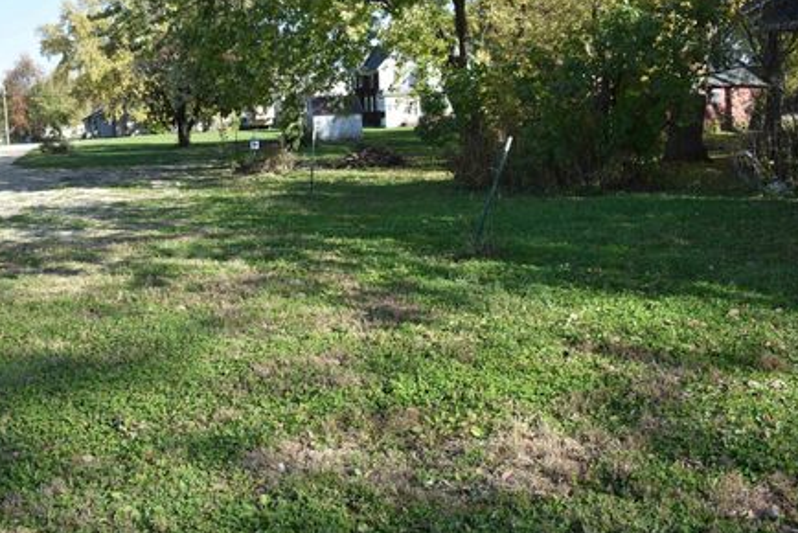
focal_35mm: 38
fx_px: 843
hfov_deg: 50.6
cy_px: 257
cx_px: 355
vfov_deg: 35.1
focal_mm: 22
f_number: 7.1
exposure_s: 1/200
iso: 100
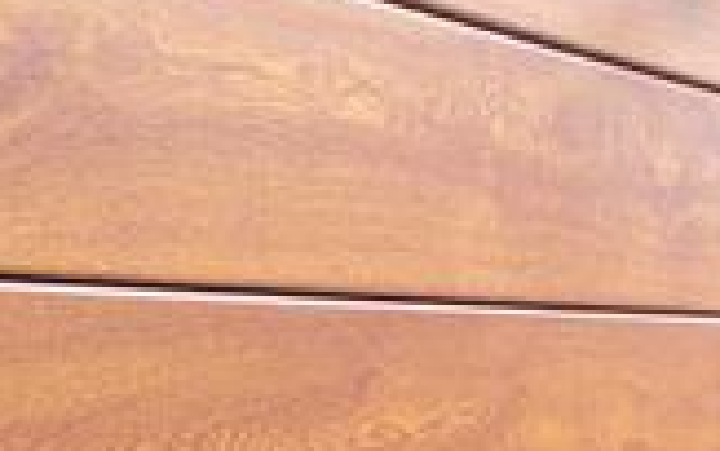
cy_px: 732
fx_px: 2100
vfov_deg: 11.6
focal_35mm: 107
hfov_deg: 19.0
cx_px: 676
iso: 50
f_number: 2.4
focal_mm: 4.12
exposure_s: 1/270
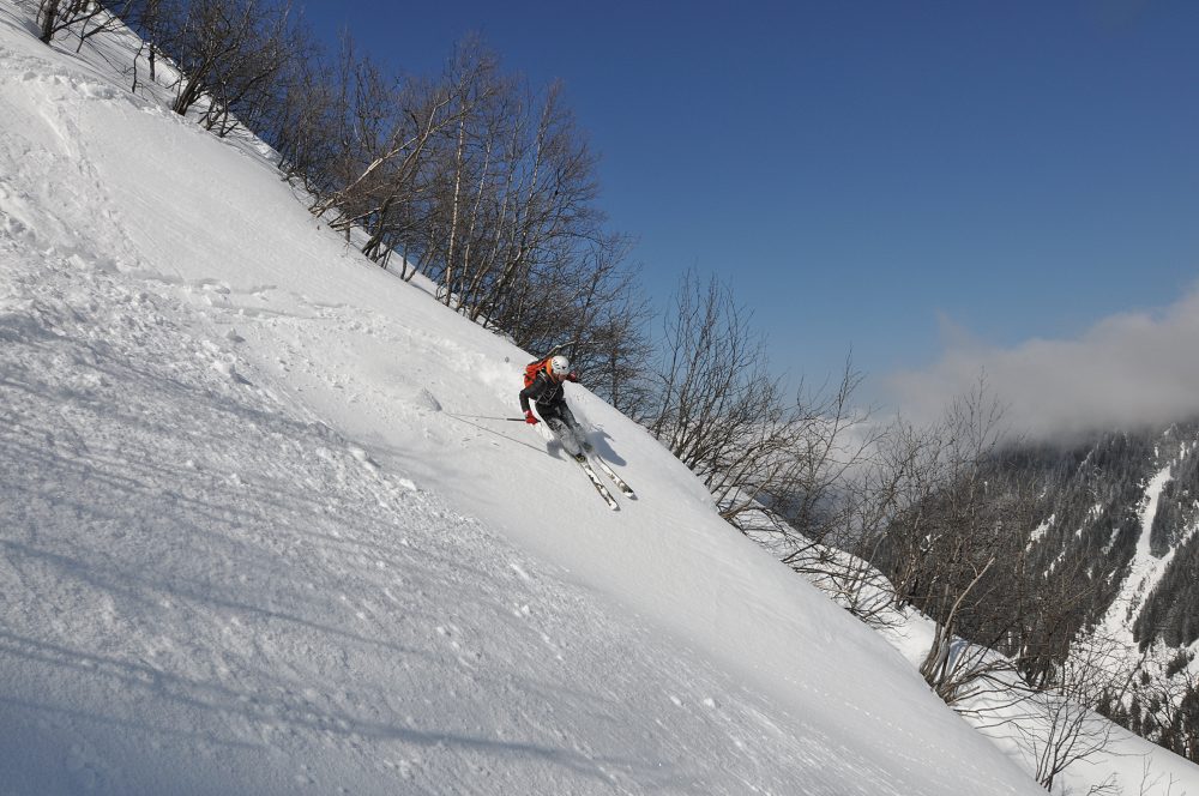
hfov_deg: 73.8
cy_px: 398
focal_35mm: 24
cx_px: 600
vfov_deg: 53.0
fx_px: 798
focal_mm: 16
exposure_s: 1/500
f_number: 14
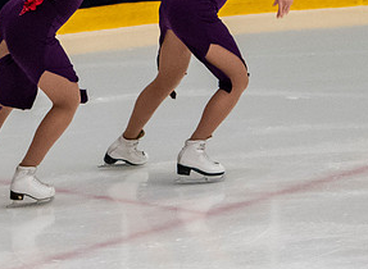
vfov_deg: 2.4
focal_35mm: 609
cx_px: -75
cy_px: 58
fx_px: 6418
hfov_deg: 3.3
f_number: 5.6
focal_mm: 102
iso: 1800
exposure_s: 1/320
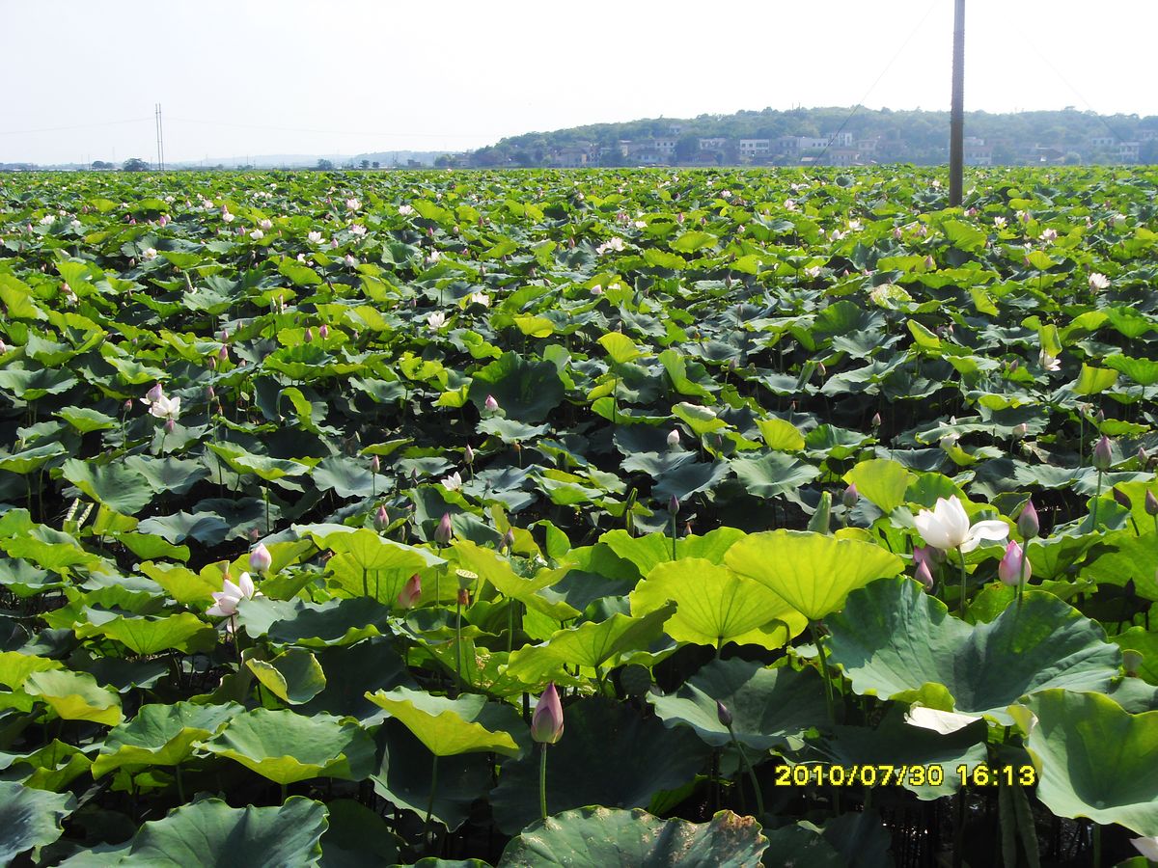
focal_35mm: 50
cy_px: 434
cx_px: 579
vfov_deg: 29.1
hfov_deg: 38.2
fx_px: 1673
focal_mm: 8.8
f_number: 6.7
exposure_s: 1/250
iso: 80
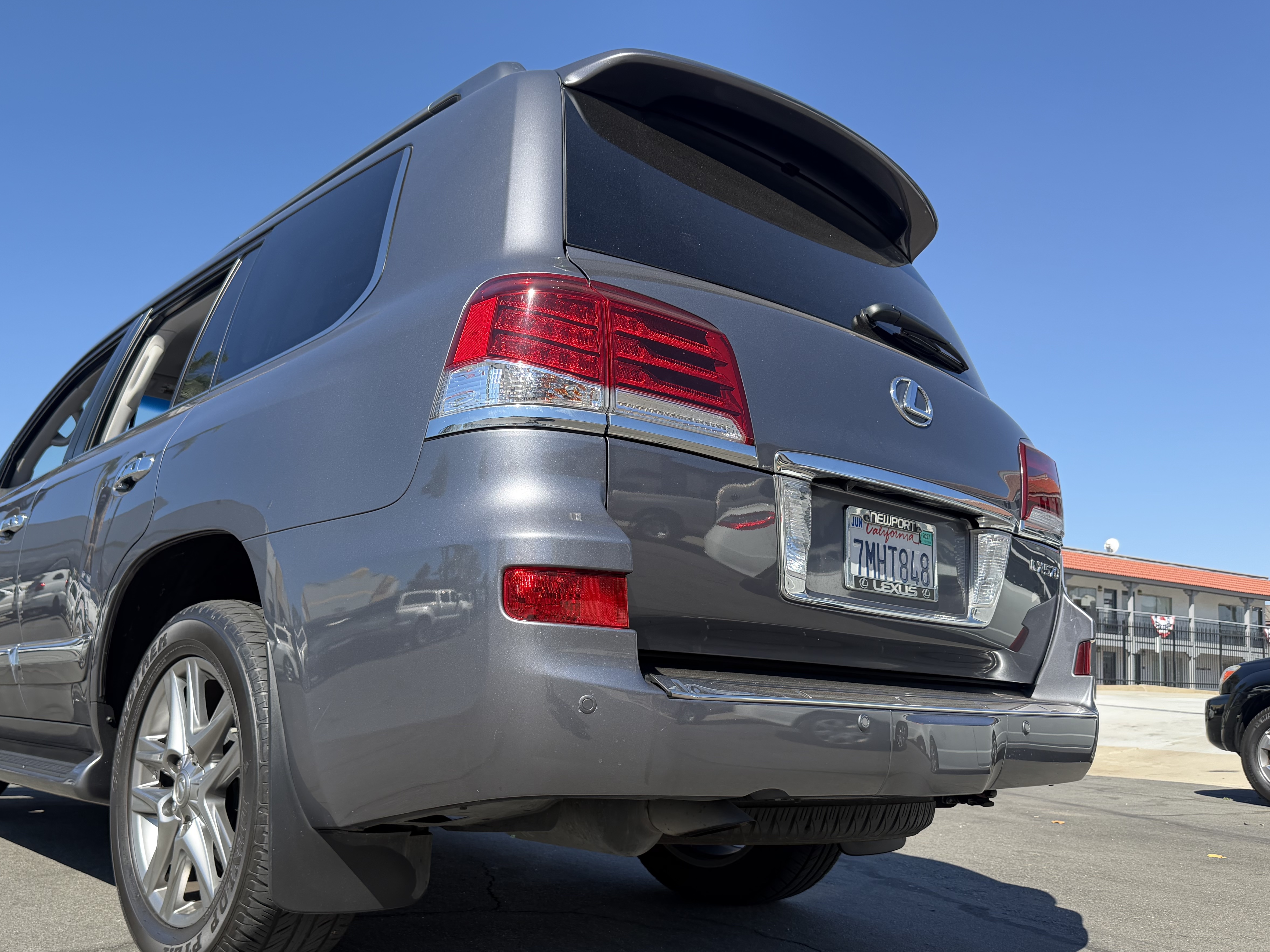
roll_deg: -1.2
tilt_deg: +6.0
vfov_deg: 48.0
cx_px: 519
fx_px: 1064
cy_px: 568
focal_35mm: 29
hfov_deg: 61.2
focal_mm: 6.76
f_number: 1.78
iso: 100
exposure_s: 1/1618
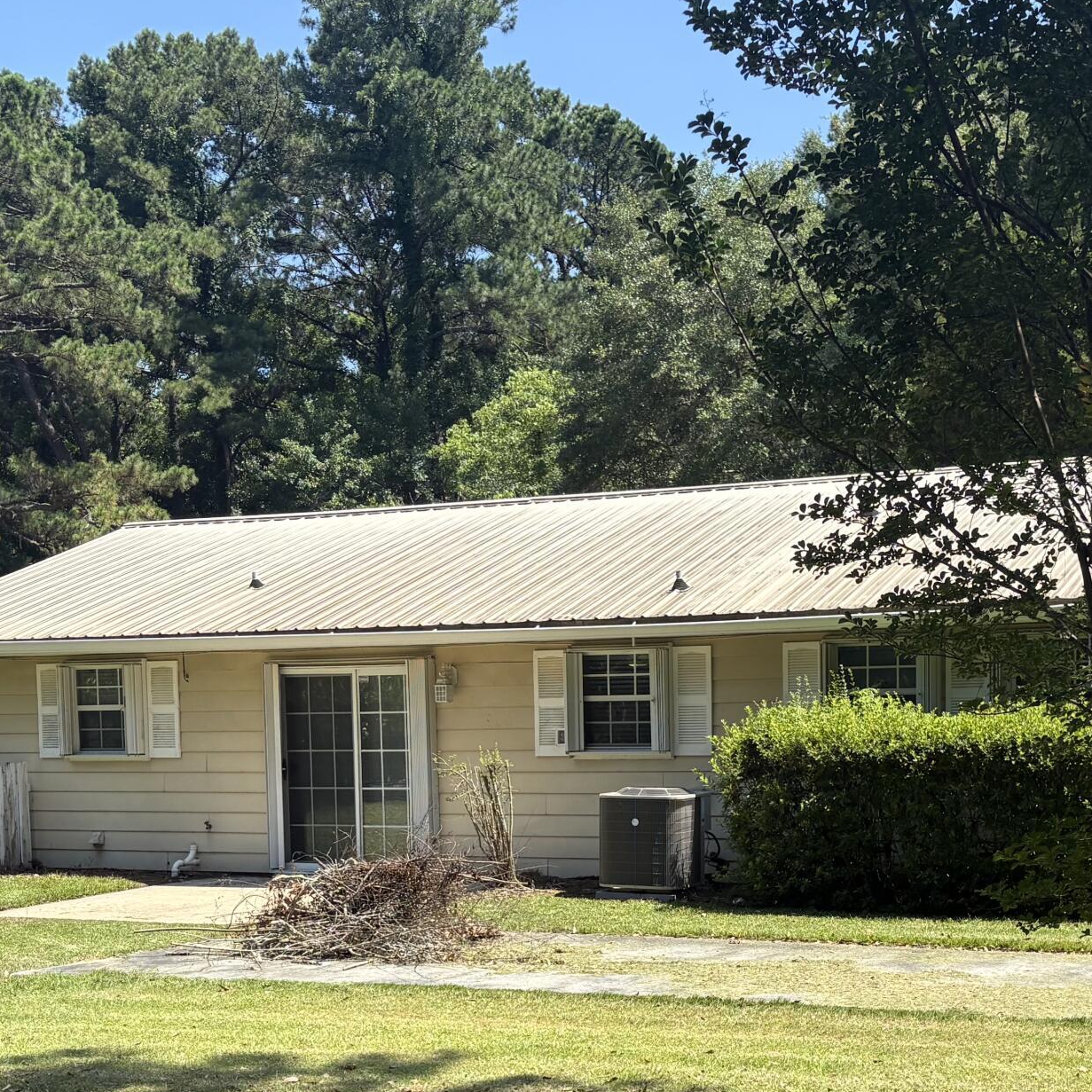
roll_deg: +1.1
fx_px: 1999
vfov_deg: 29.9
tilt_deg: -4.0
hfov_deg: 30.4
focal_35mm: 56
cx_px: 676
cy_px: 851
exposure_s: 1/1667
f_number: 1.6
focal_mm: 5.96
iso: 50
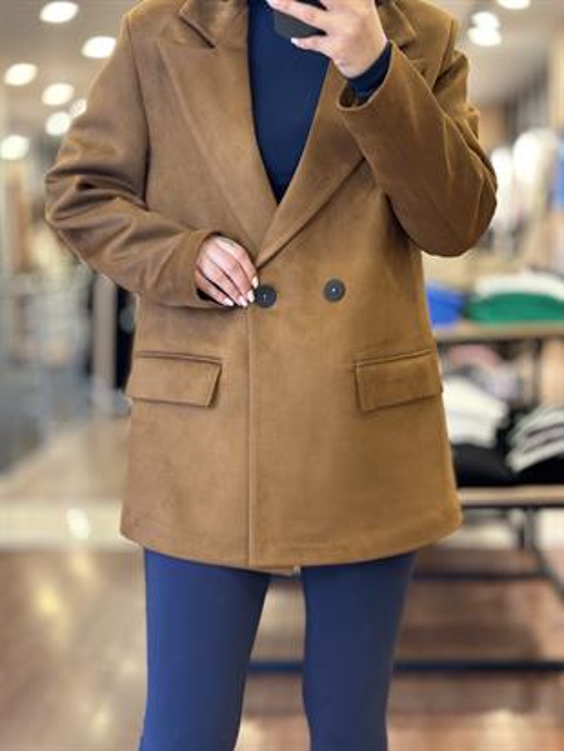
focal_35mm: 48
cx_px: 282
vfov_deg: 39.6
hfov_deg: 30.3
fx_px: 1042
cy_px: 376
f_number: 1.78
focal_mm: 6.86
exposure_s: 1/60
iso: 250
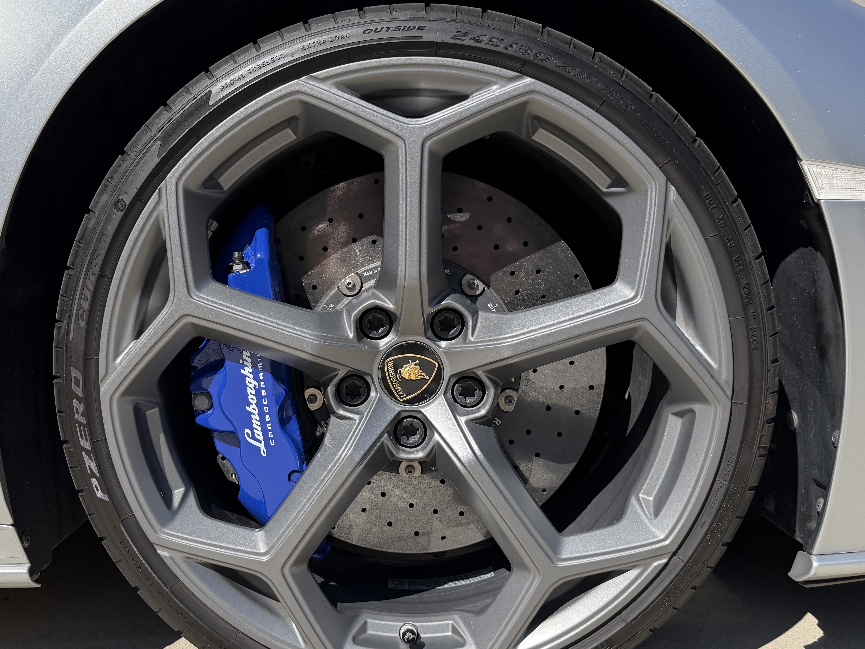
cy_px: 326
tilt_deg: -7.1
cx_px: 380
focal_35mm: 34
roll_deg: +2.9
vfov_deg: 41.8
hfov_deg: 53.8
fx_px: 850
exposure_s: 1/4673
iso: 100
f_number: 1.78
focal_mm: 6.76
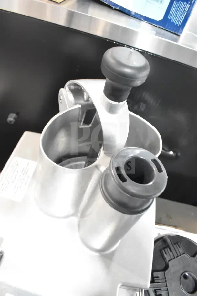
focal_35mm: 27
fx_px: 222
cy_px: 148
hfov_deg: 47.9
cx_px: 98
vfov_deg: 67.4
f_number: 5
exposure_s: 1/100
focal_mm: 18
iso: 6400
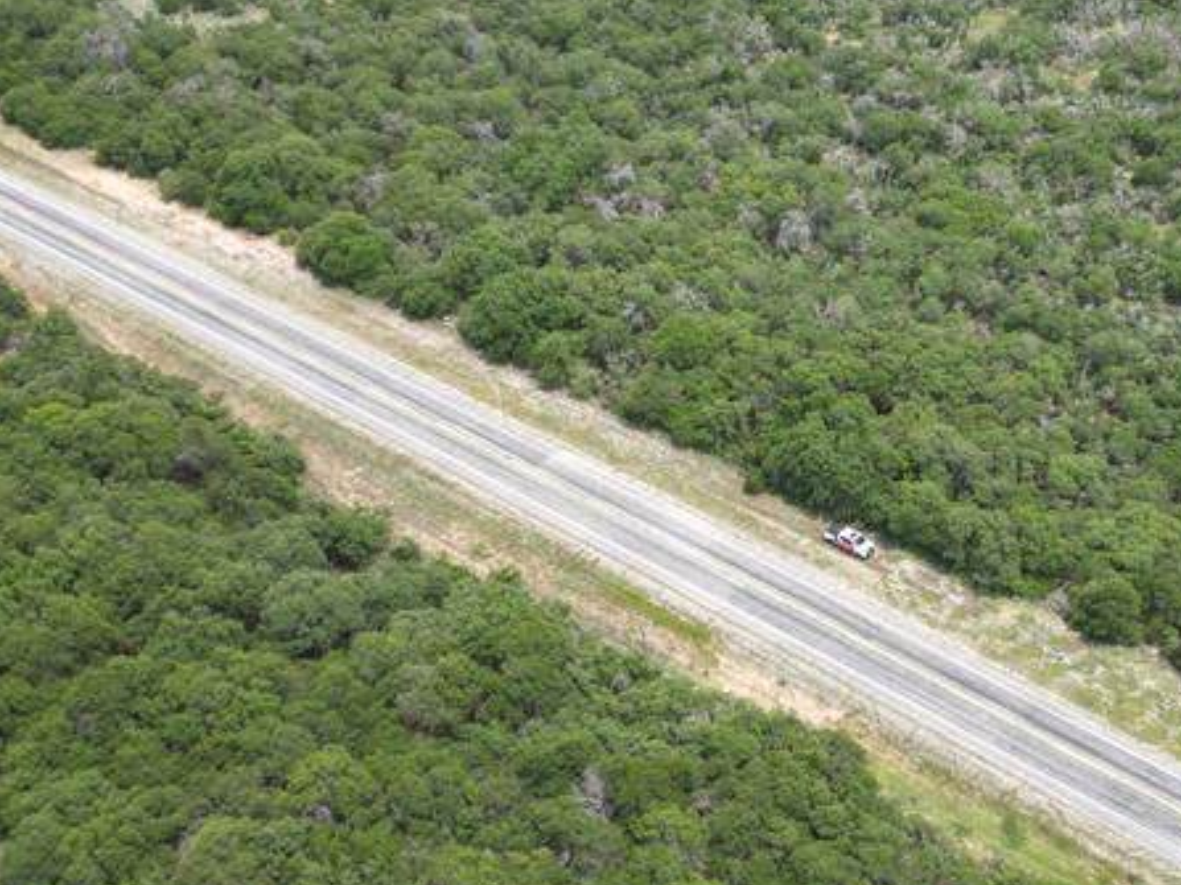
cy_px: 415
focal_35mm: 55
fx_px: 1876
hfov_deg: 34.6
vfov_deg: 26.5
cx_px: 795
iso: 100
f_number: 1.7
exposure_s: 1/1250
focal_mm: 6.72
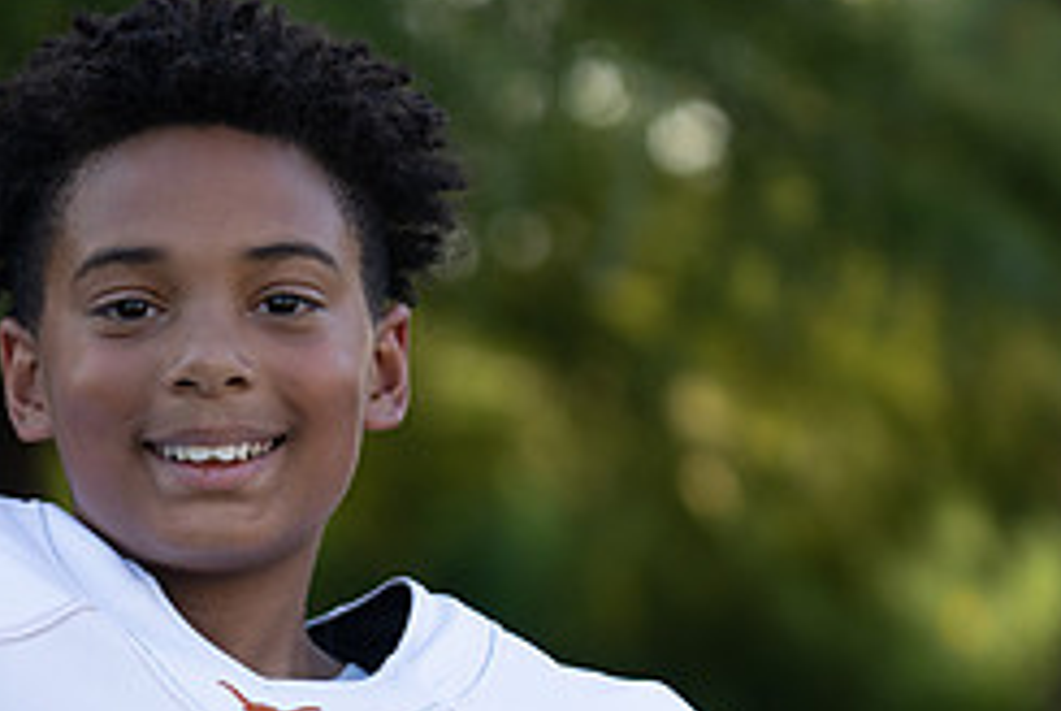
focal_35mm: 202
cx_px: 135
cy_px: 717
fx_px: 5960
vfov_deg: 6.8
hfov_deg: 10.1
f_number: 2.8
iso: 125
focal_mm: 77
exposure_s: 1/400
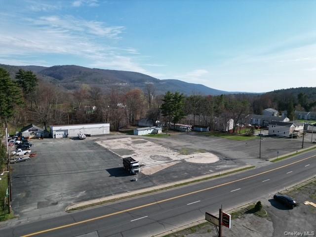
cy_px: 118
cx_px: 158
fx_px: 219
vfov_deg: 56.8
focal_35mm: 24
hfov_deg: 71.6
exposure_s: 1/4000
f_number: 1.7
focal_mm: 6.72
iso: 150
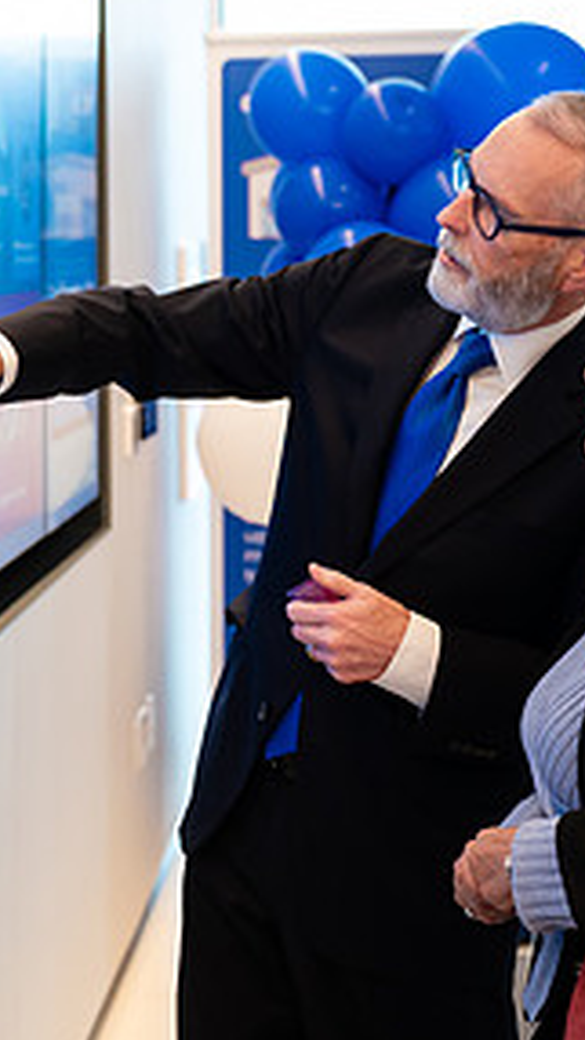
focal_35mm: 91
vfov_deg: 23.3
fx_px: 2508
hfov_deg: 13.2
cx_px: 35
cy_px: 349
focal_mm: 40
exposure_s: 1/250
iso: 1000
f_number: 3.2
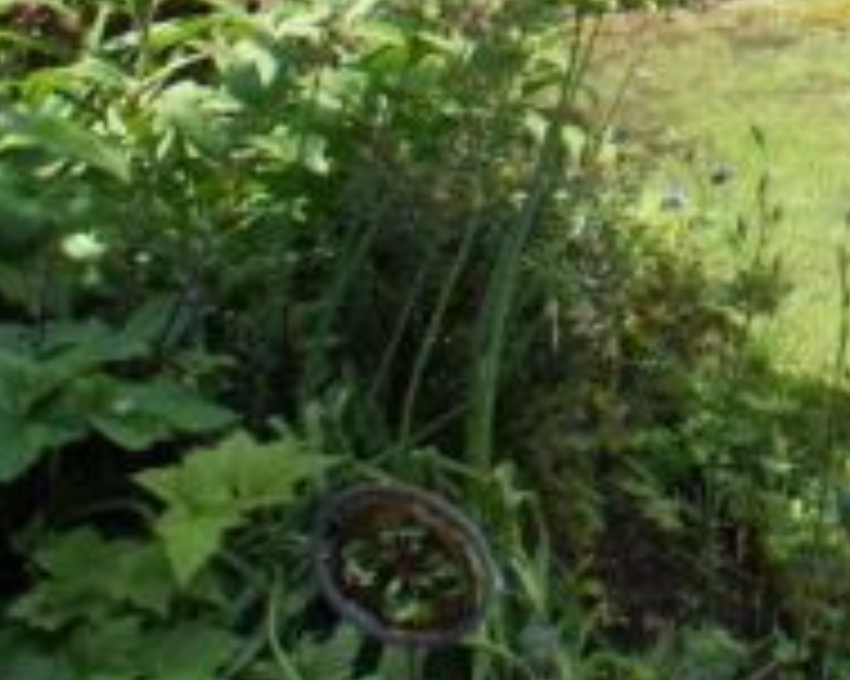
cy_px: -155
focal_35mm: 78
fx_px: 1961
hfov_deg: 22.0
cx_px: 1097
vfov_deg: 18.5
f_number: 8
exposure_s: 1/250
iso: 200
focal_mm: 16
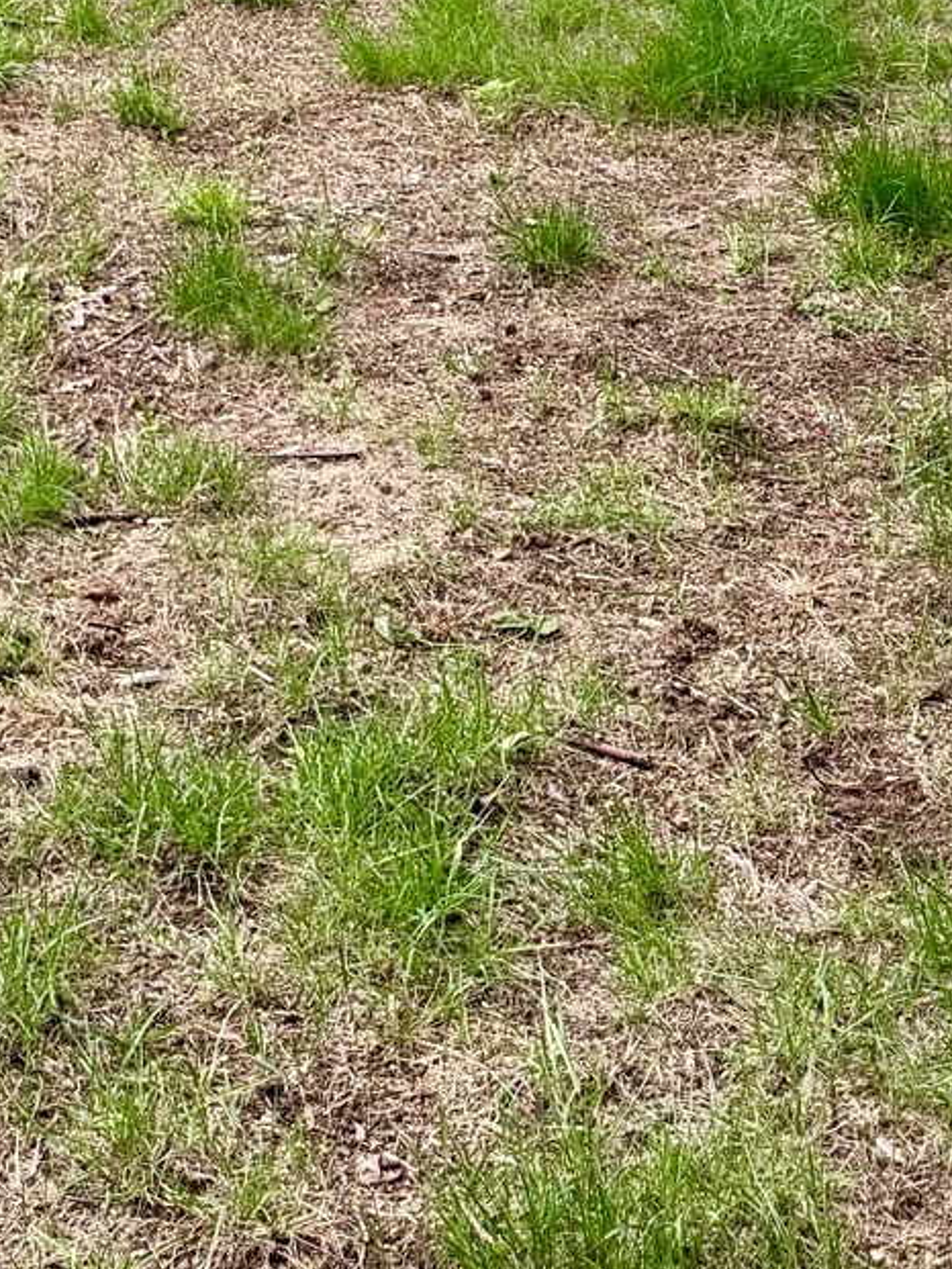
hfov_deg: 16.3
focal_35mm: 89
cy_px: -824
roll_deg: -0.2
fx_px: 3262
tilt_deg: -2.6
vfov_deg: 18.5
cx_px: -10
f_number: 1.78
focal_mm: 6.76
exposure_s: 1/722
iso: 100
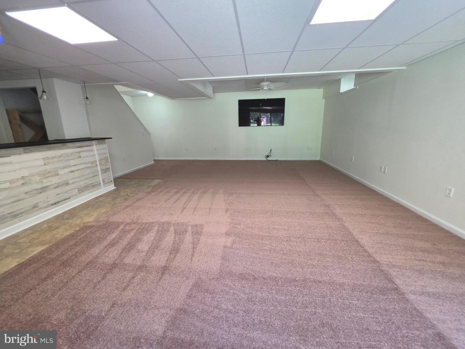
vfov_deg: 89.9
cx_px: 232
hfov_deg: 106.2
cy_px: 174
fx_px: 175
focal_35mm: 13
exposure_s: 1/120
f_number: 1.9
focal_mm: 2.2
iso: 250
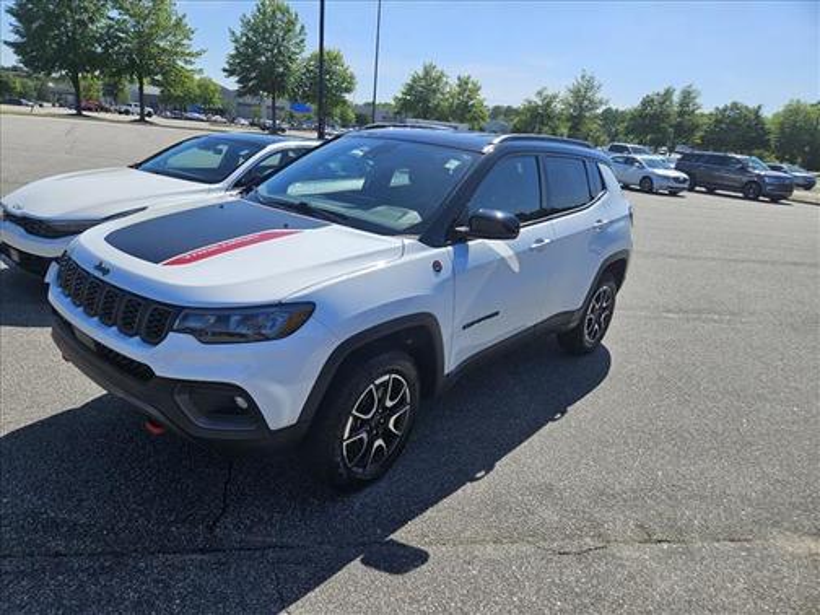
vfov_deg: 58.9
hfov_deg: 73.9
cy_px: 308
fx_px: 545
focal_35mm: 23
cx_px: 410
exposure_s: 1/2500
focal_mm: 5.4
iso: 25
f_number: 1.8
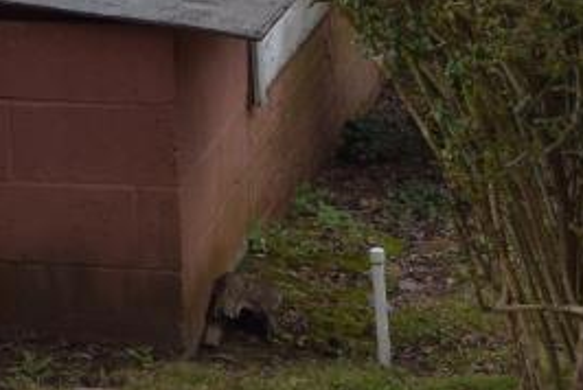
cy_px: -394
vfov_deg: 8.9
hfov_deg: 11.7
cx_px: -791
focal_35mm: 146
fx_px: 2367
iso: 200
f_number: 8
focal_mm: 18
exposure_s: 1/250
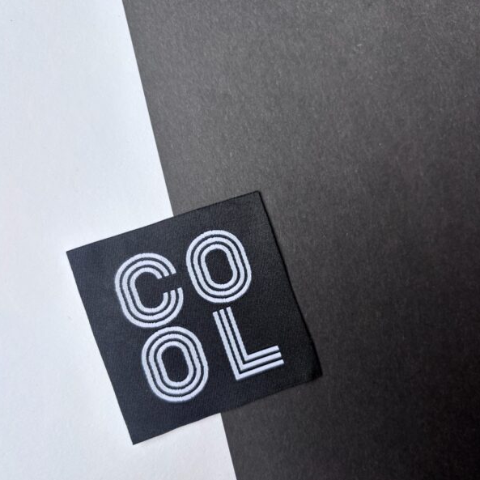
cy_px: 265
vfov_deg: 52.4
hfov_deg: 52.5
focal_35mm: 31
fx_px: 486
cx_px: 239
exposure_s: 1/121
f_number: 1.6
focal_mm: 5.96
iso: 50
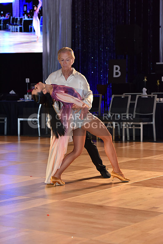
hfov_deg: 14.0
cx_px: 82
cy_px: 122
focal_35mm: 98
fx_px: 665
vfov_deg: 20.8
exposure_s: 1/320
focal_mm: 98
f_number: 5
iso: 2000
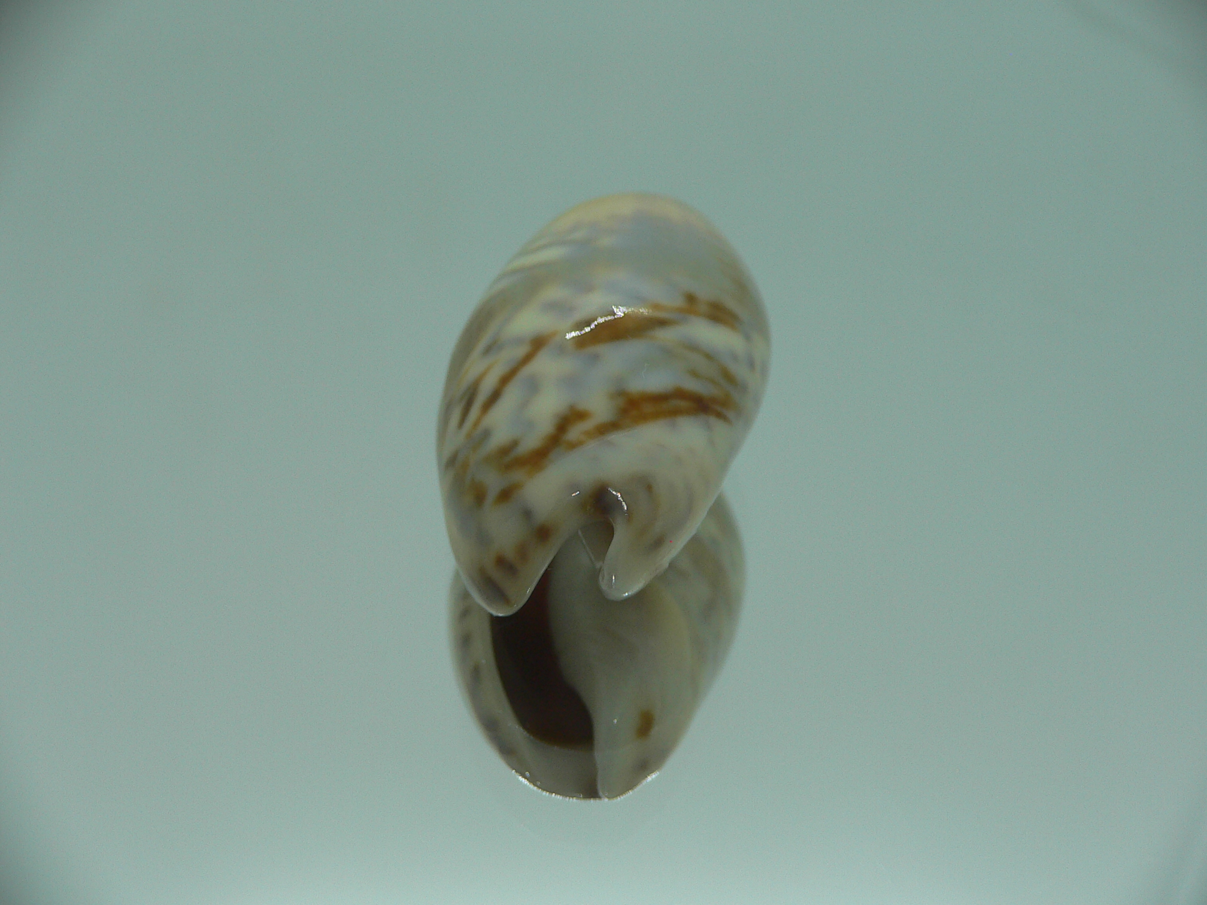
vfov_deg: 40.7
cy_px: 452
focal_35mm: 35
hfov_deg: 52.6
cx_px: 604
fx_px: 1220
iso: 80
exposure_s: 1/60
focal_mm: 4.6
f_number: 2.8
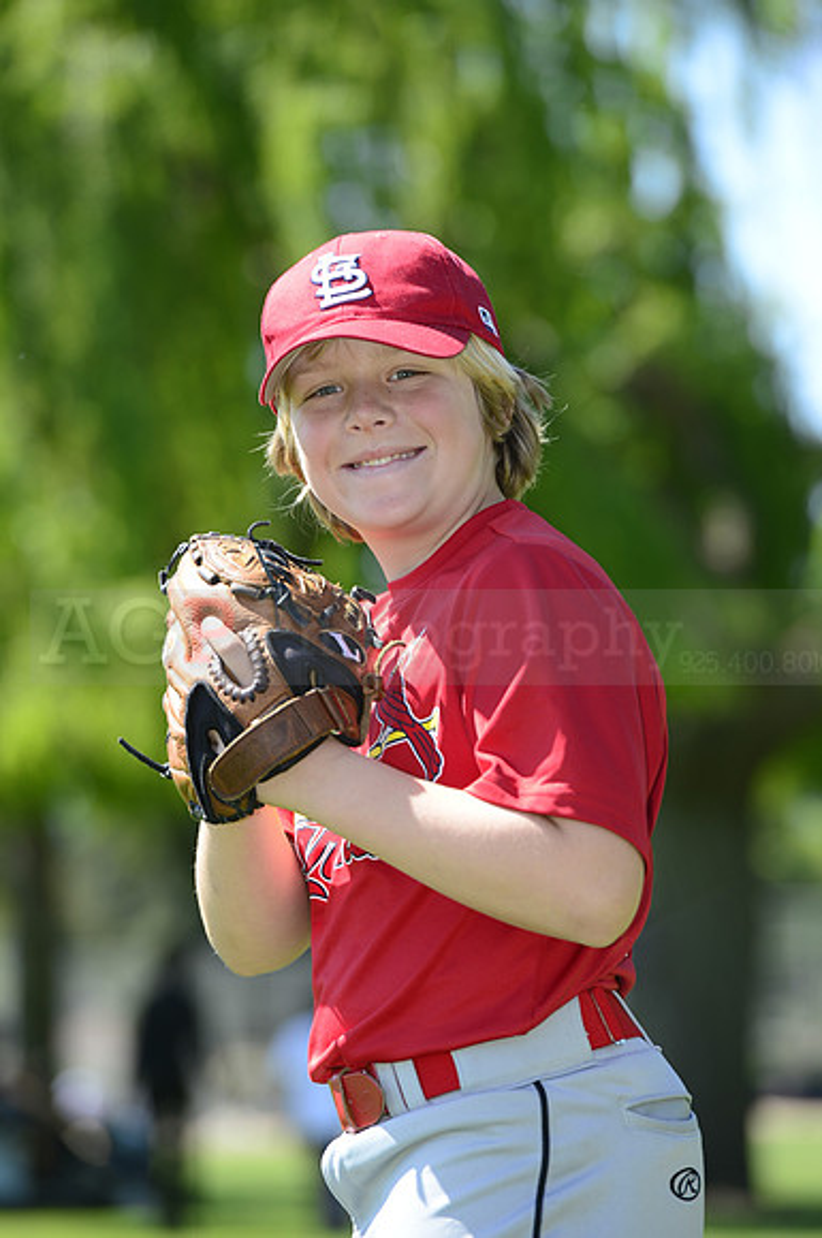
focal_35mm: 200
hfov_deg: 6.8
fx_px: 6870
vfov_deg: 10.3
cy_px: 619
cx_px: 411
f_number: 5.6
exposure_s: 1/400
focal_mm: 200
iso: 200
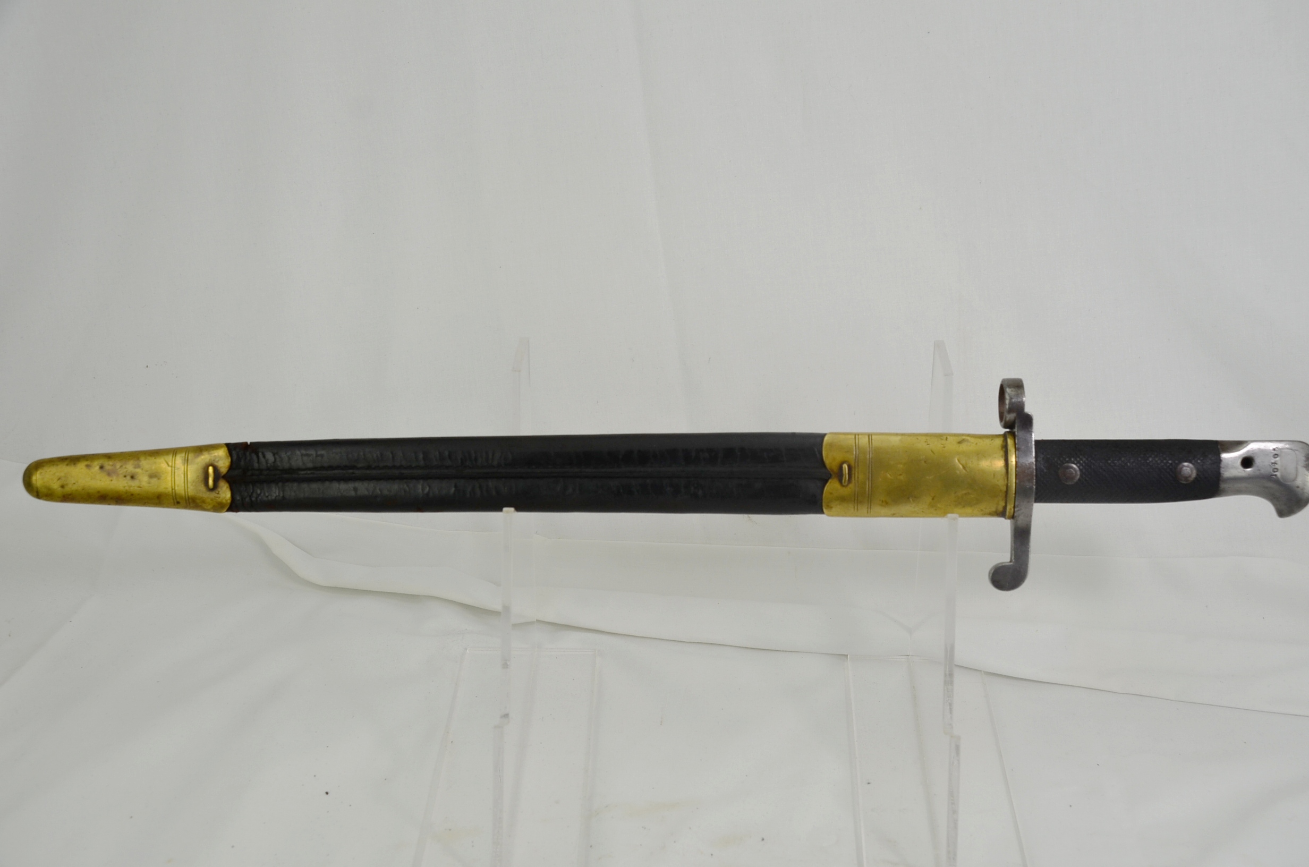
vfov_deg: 34.1
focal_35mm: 39
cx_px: 654
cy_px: 434
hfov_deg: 49.6
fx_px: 1415
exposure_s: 1/160
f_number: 6.3
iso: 200
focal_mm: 26
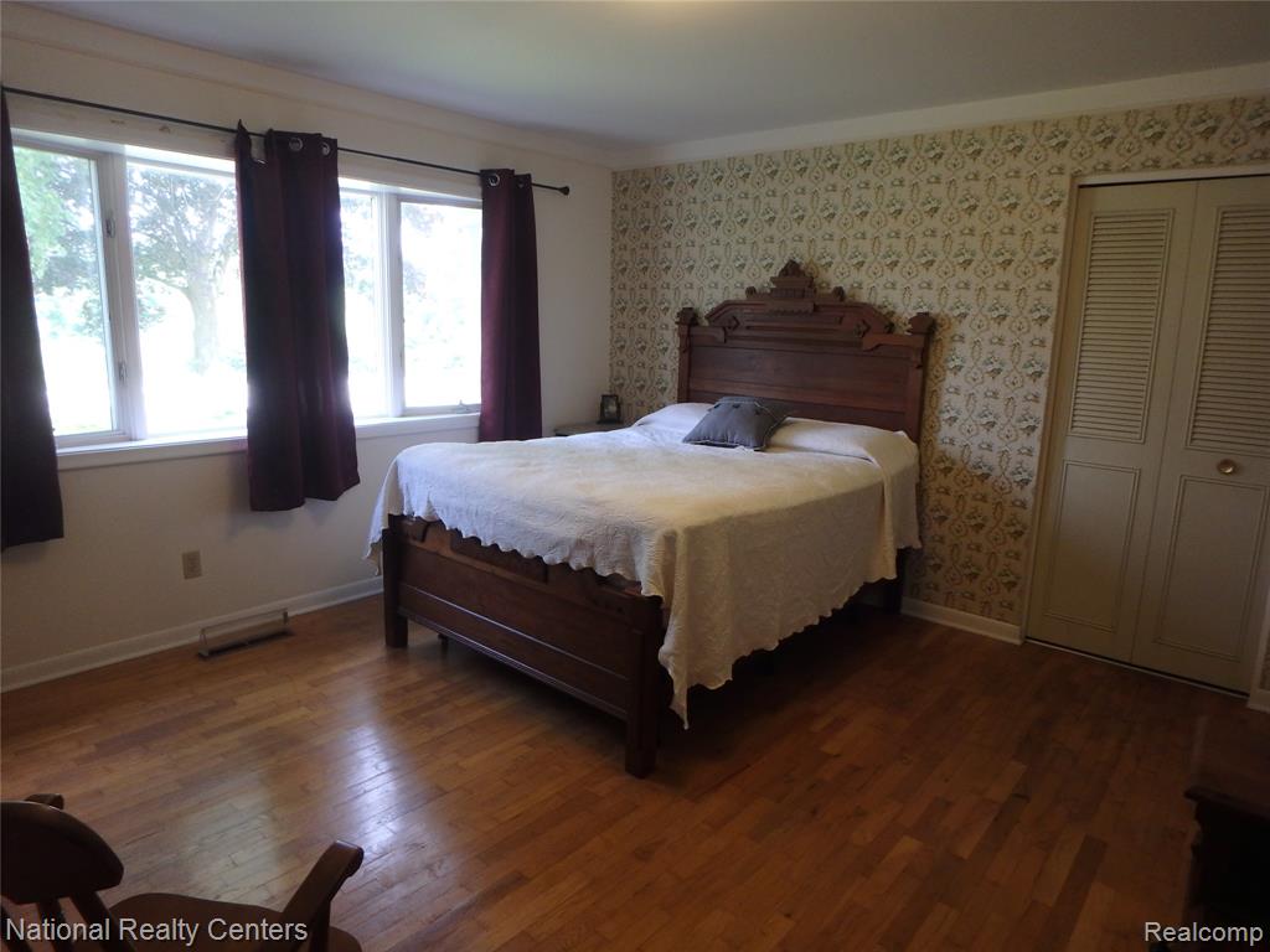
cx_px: 635
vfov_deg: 63.4
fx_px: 770
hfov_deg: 79.0
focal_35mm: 21
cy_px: 476
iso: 200
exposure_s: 1/40
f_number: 3.5
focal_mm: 3.7
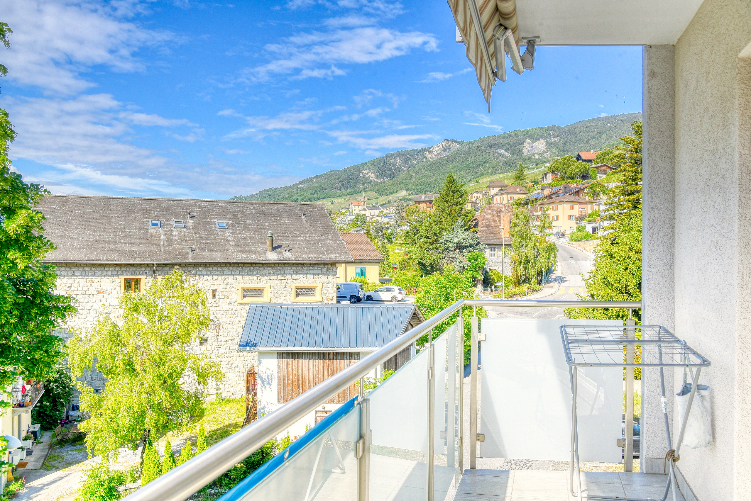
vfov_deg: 43.6
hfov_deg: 61.9
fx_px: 626
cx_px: 376
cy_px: 250
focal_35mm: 30
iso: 250
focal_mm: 30
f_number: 16
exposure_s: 1/1000
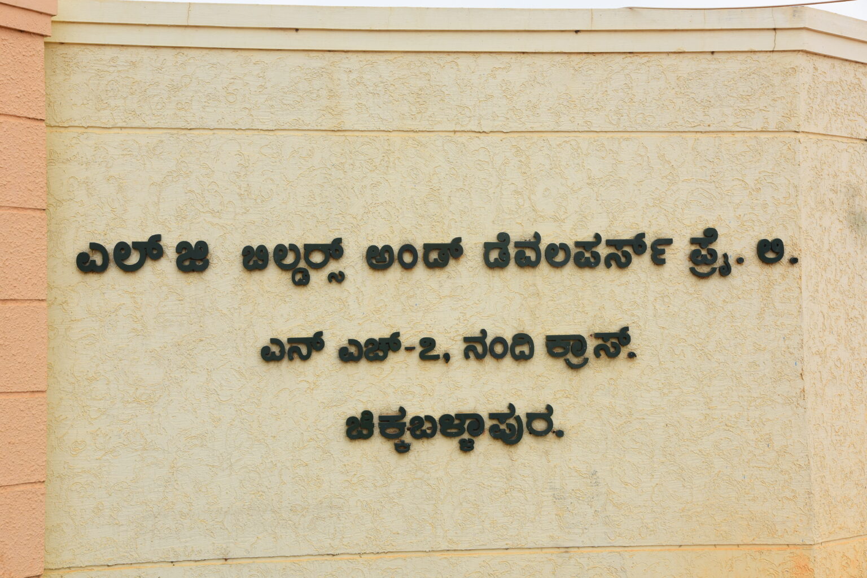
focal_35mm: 55
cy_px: 289
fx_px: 1325
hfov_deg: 36.2
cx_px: 434
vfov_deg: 24.6
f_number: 8
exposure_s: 1/125
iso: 250
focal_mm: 55
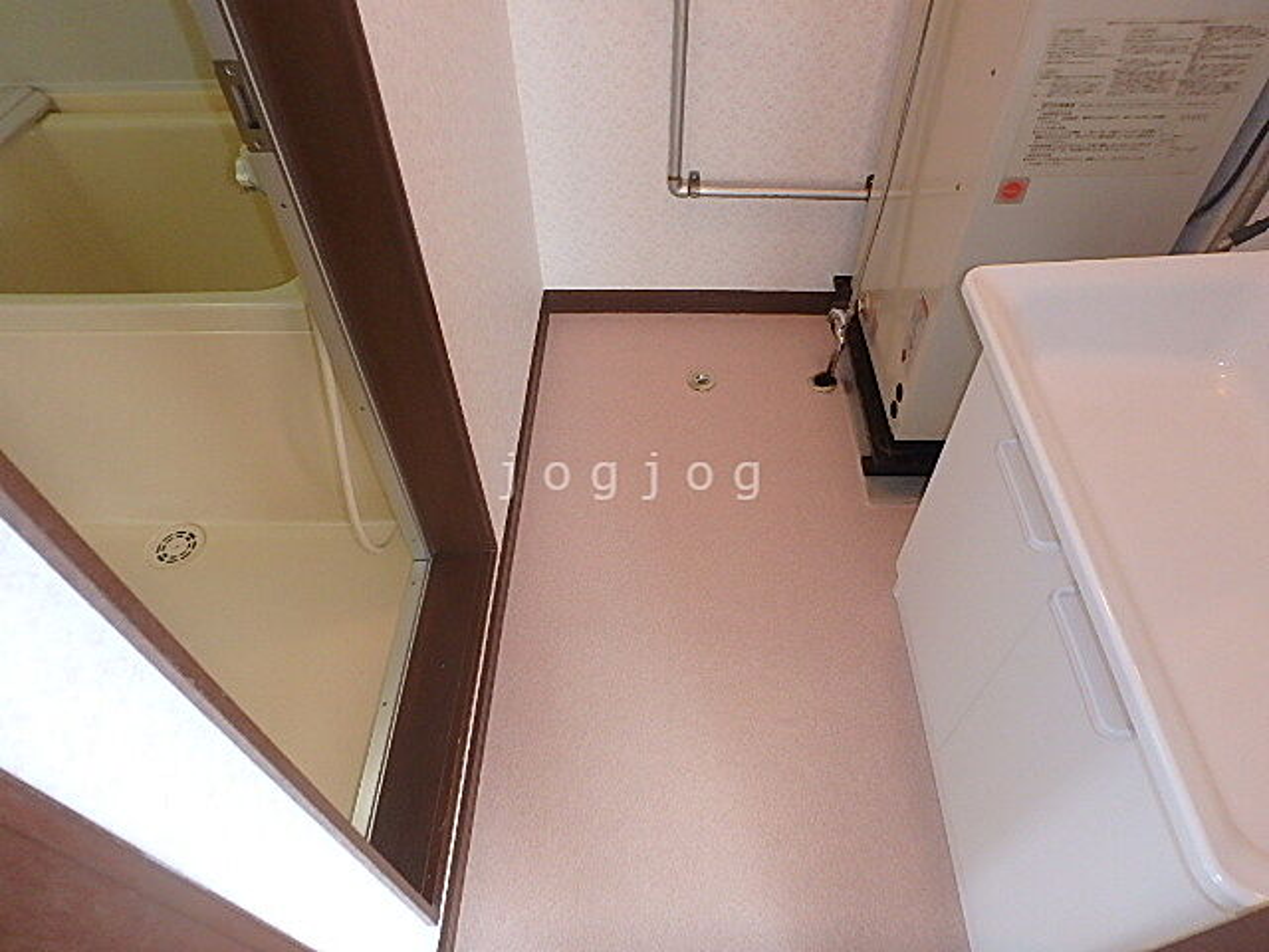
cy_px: 476
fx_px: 770
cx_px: 634
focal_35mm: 21
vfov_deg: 63.4
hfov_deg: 79.0
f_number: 3.5
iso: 400
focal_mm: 3.7
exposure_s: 1/30
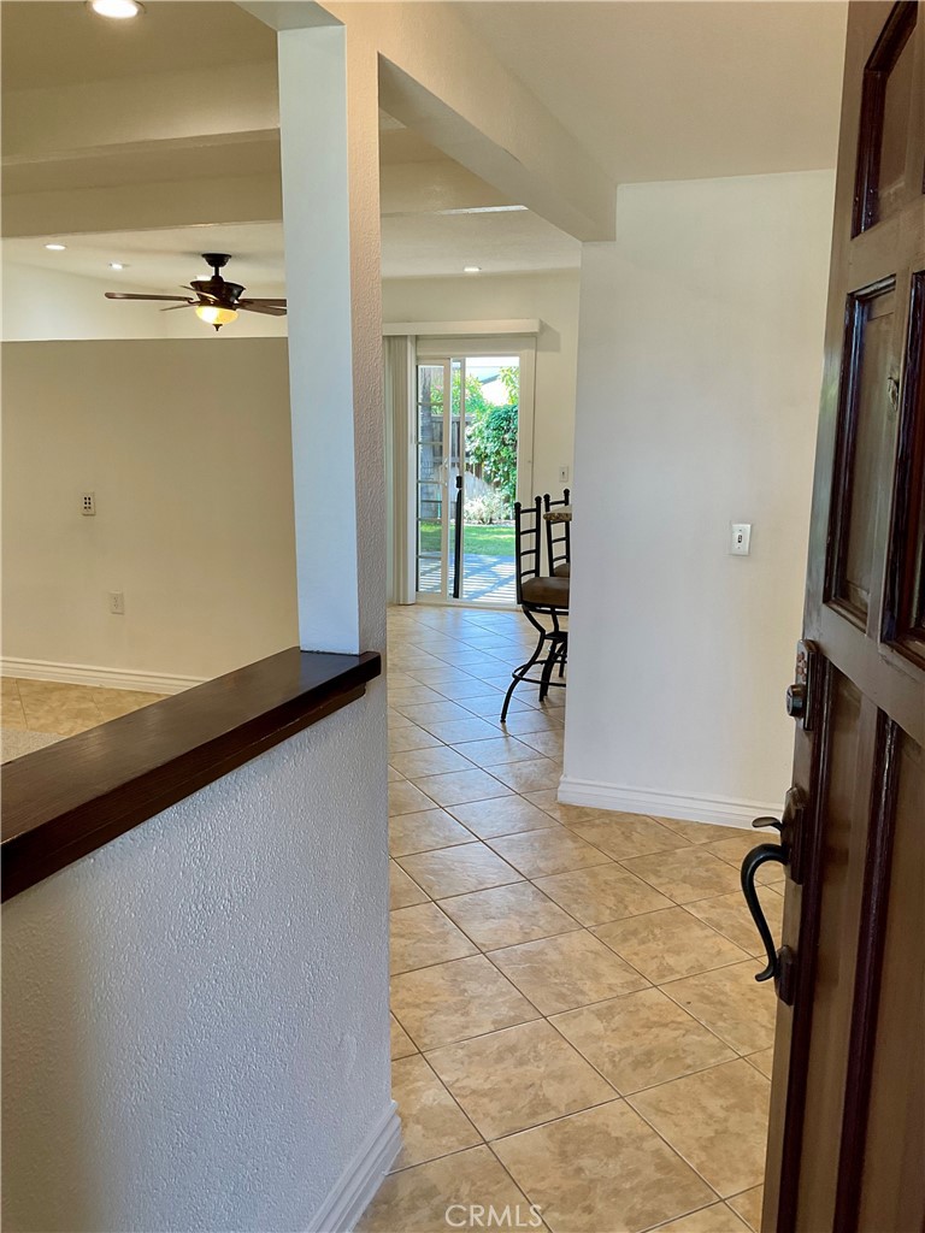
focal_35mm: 29
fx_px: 1033
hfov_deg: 48.2
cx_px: 462
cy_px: 616
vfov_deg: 61.7
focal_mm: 3
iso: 50
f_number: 1.8
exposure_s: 1/120
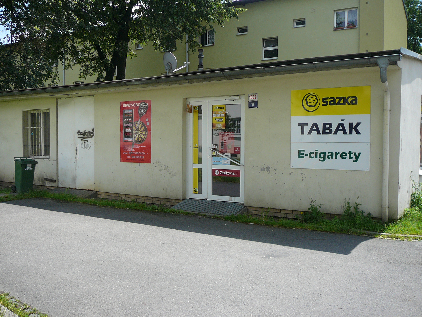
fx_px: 427
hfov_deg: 52.6
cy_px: 158
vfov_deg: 40.7
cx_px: 211
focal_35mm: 35
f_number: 2.8
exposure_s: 1/800
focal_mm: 5.2
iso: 80
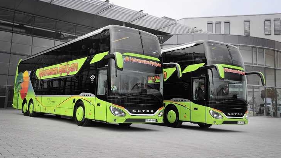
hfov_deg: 56.6
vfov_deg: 33.7
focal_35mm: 35
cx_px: 140
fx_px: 261
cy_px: 72
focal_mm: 22
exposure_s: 1/80
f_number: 4.5
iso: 200
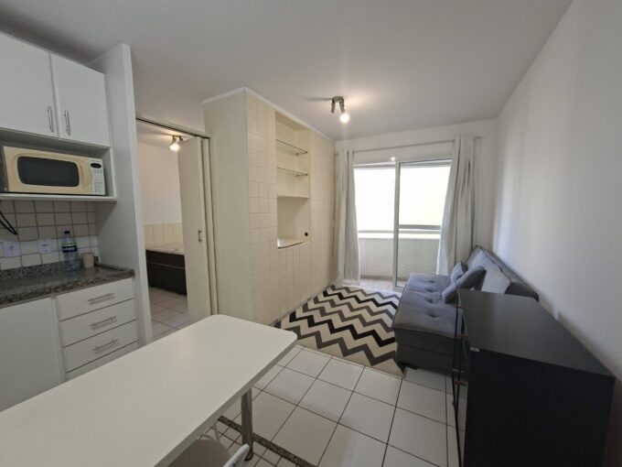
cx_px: 311
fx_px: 234
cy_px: 234
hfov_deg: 106.2
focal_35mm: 13
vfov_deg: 89.9
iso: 100
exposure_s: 1/40
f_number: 2.2
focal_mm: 1.74
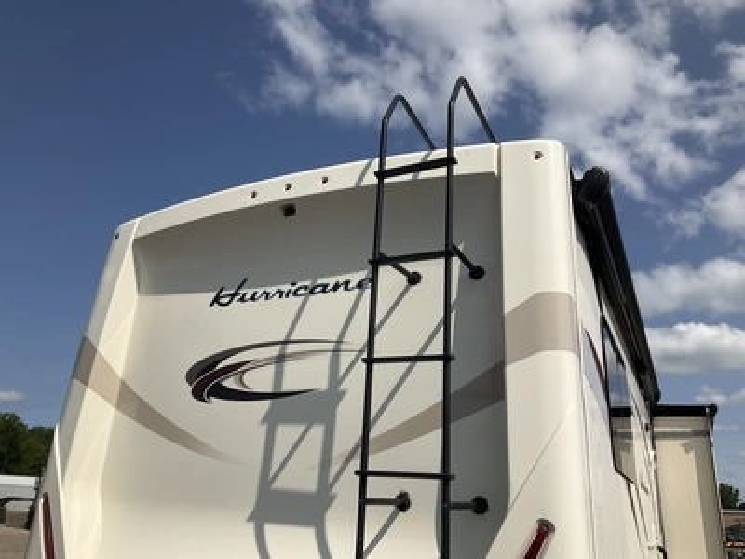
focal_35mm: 29
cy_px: 280
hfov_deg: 61.7
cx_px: 372
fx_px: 624
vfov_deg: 48.2
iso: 25
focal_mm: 3
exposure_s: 1/4785
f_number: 1.8
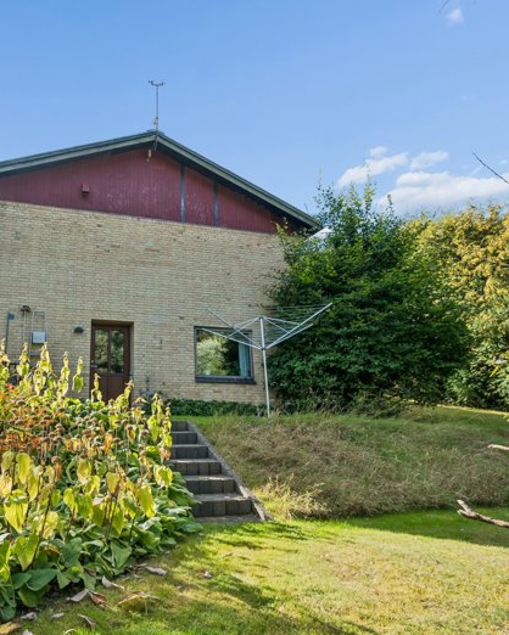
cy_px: 323
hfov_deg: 58.3
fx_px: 433
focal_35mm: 23
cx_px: 139
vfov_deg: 72.6
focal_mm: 16
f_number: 8
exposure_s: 1/320
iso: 400
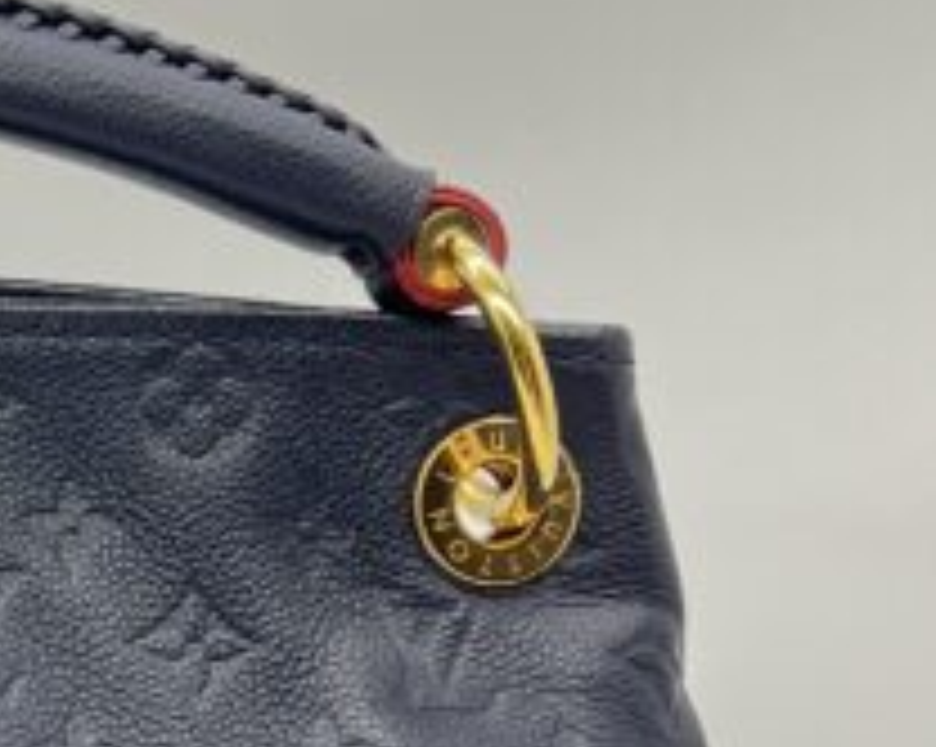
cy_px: 936
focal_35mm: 125
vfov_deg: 12.0
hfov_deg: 14.3
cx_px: -518
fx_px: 3460
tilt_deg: -11.7
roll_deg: +0.7
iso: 50
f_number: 1.5
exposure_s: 1/100
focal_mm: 5.7
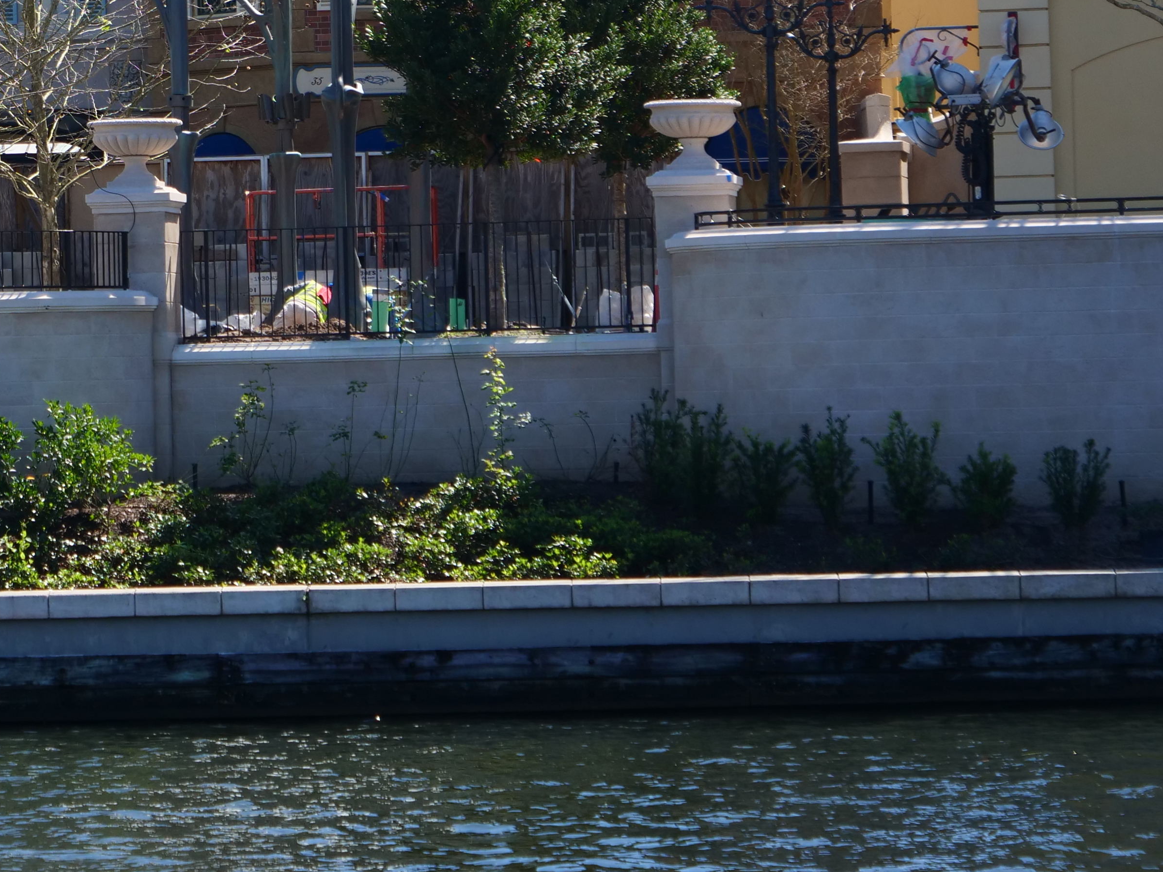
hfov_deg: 10.4
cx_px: 195
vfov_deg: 7.8
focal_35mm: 190
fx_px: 6384
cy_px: 70
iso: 200
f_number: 3.9
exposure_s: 1/1000
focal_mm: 44
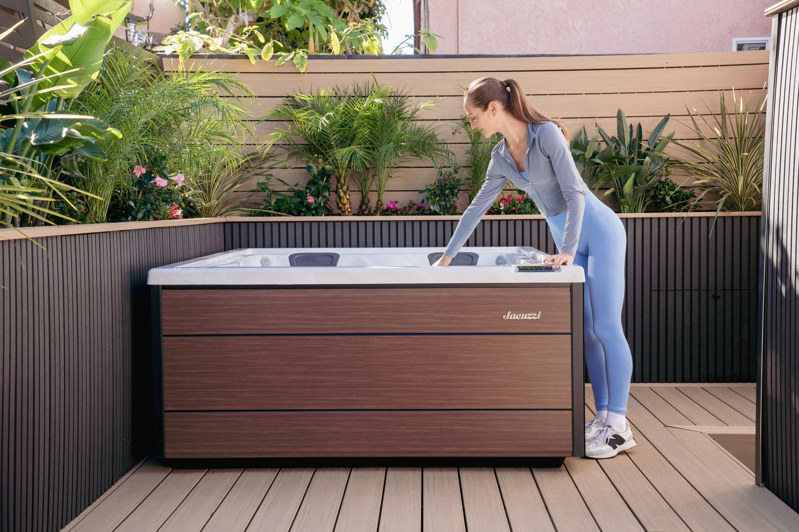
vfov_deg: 27.0
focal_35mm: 50
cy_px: 266
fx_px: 1110
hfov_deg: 39.6
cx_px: 400
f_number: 7.1
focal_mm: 50
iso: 640
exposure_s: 1/125
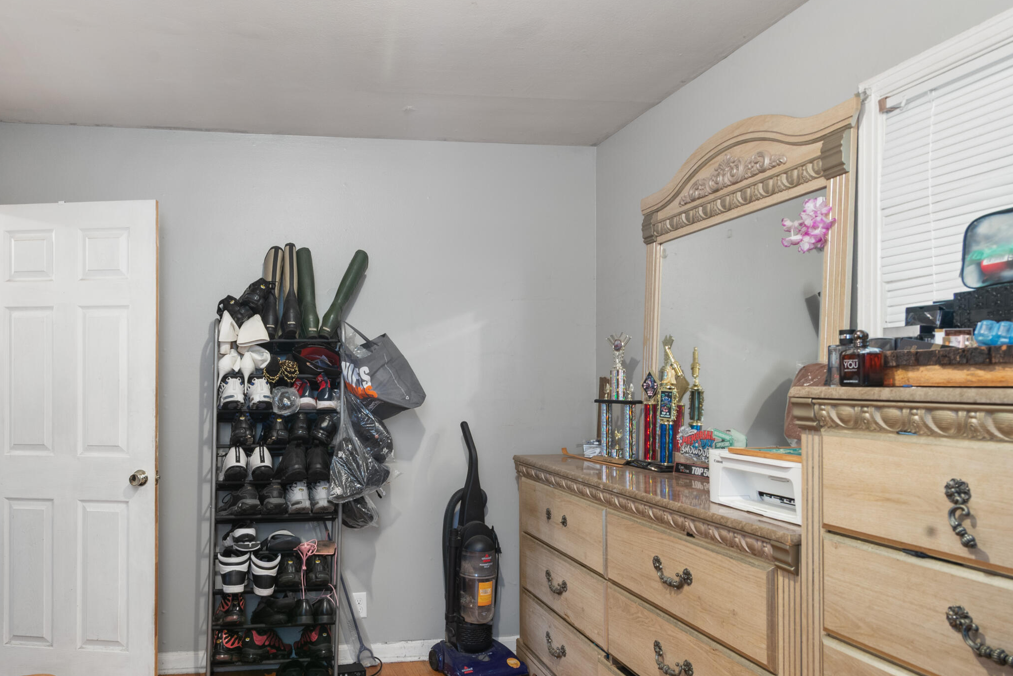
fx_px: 704
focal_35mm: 25
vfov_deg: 51.0
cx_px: 365
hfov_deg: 70.1
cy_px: 399
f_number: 9
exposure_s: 2.5
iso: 320
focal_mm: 17
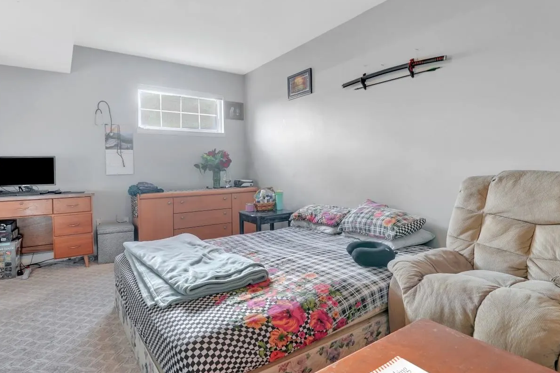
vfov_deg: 61.3
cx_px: 276
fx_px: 315
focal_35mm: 20
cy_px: 172
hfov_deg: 83.3
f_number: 8
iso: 400
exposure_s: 1/15
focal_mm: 14.9
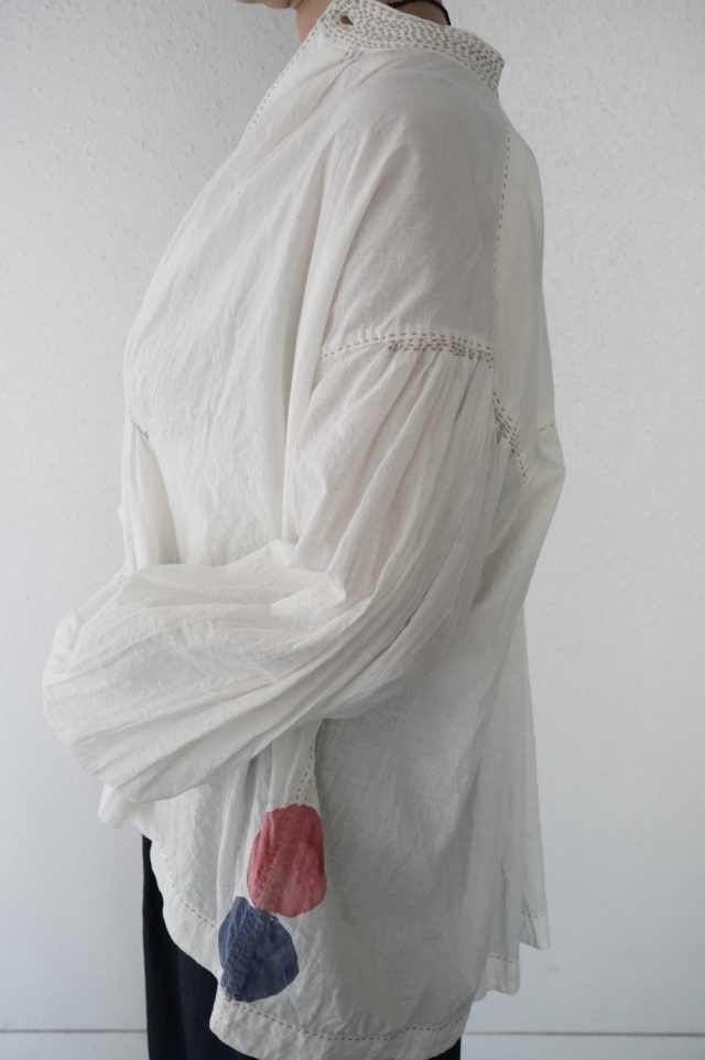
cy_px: 530
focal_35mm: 32
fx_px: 941
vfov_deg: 58.8
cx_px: 352
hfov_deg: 41.1
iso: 4000
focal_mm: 32
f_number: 10
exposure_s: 1/80
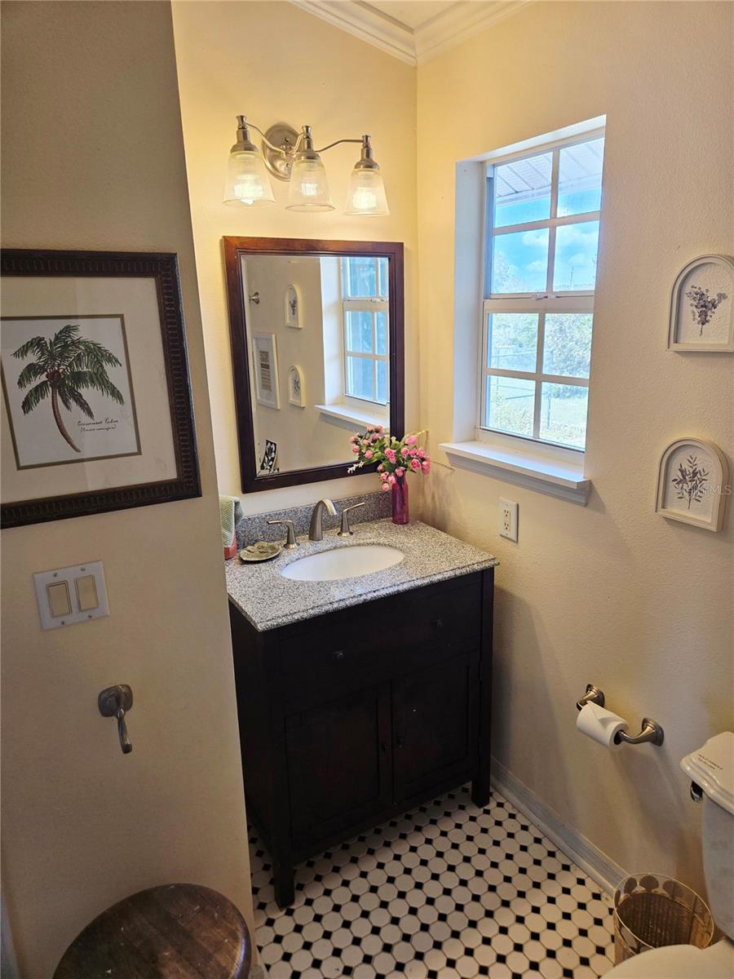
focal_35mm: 23
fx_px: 650
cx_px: 367
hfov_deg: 58.9
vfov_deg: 73.9
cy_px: 490
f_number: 1.8
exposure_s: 1/120
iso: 40
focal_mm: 5.4
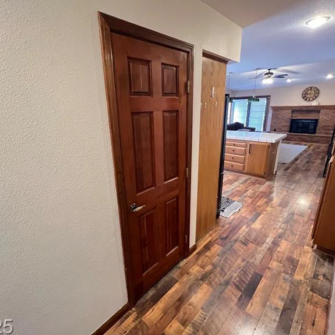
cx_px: 158
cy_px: 165
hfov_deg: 87.3
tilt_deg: -17.0
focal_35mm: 16
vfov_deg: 87.4
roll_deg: +2.0
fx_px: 175
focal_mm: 1.57
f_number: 1.8
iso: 800
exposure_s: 1/40
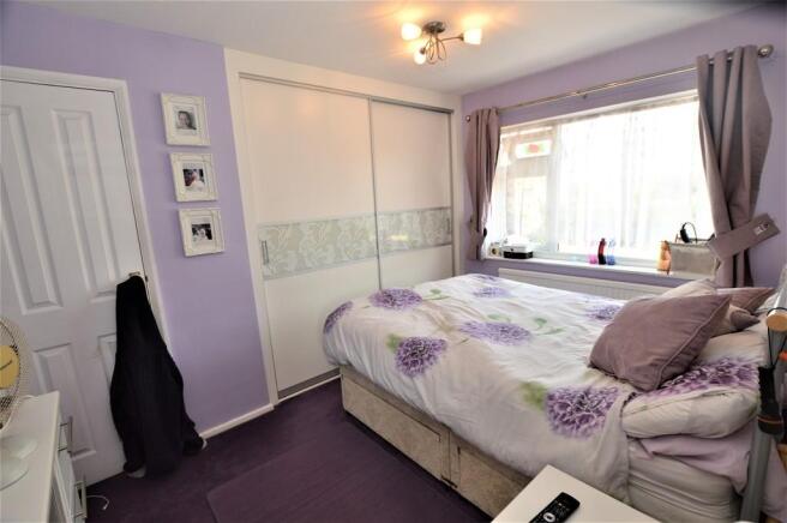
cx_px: 394
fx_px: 328
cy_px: 262
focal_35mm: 15
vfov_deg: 77.2
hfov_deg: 100.4
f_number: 5
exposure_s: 1/100
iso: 400
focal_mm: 10
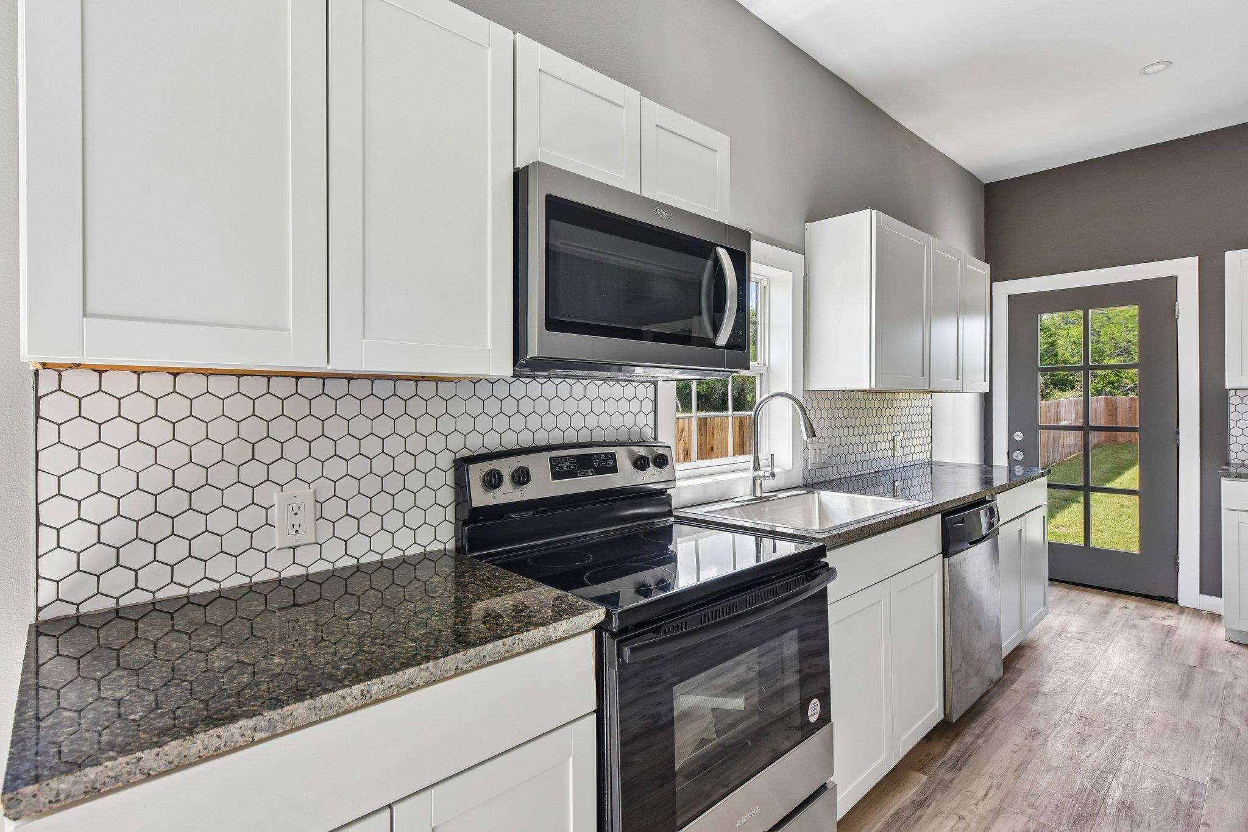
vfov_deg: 67.4
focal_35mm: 18
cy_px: 416
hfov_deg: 90.0
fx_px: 624
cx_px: 624
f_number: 8
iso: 160
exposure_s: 1/20
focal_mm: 18
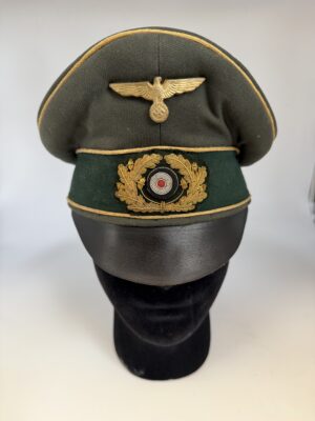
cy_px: 210
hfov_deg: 56.8
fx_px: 291
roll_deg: +1.0
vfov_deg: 71.6
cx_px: 158
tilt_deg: -18.2
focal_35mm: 24
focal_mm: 6.76
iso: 160
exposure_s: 1/50
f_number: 1.78
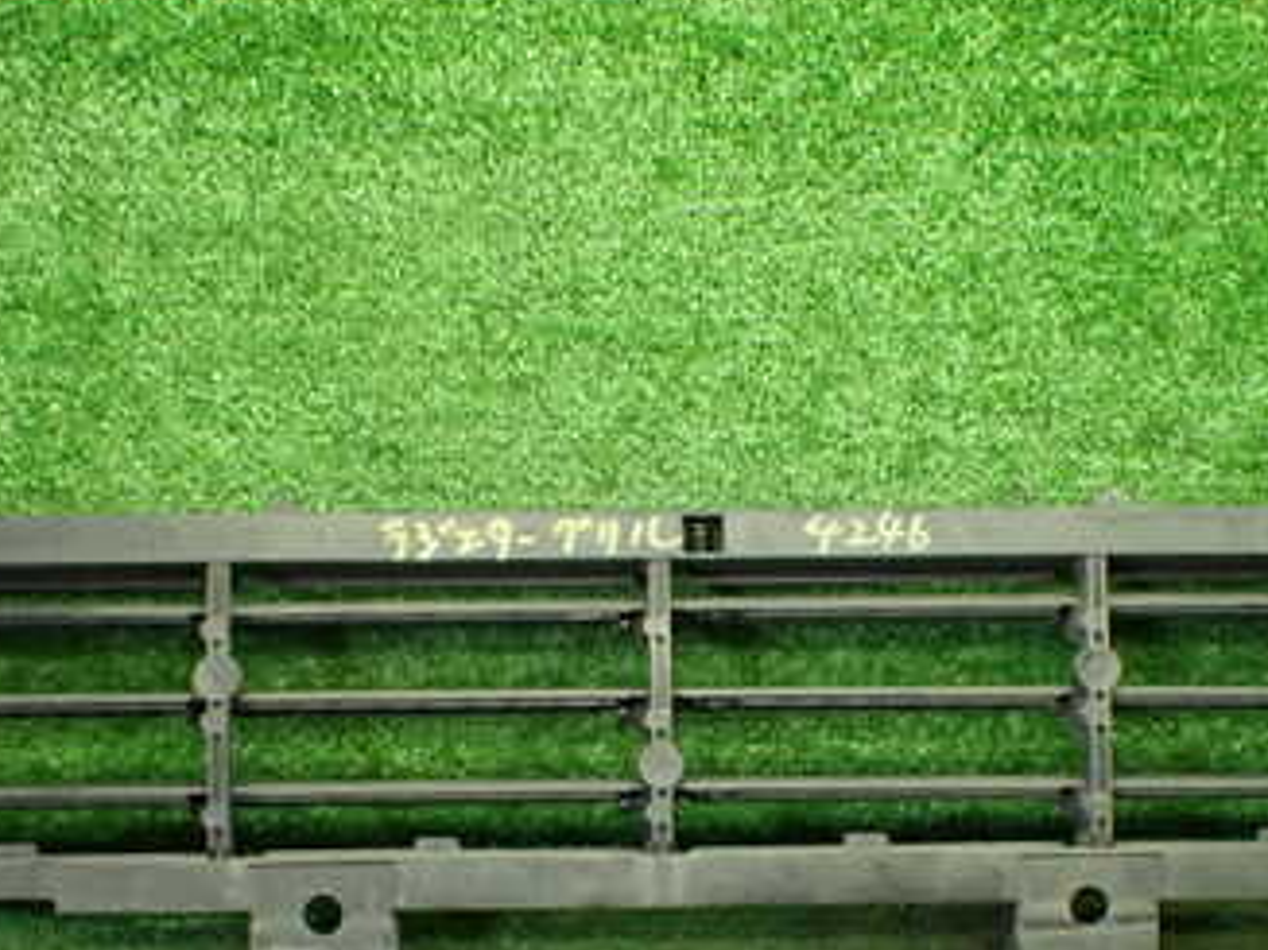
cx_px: 667
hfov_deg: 34.9
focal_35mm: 55
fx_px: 2014
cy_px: 783
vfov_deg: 26.0
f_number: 2.3
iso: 800
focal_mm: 5.4
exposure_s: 1/100
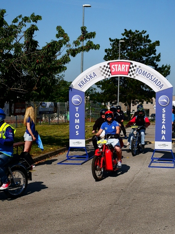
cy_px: 112
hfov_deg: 24.0
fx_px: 411
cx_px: 103
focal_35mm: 61
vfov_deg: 31.7
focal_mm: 3.95
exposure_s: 1/2732
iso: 50
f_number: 1.6
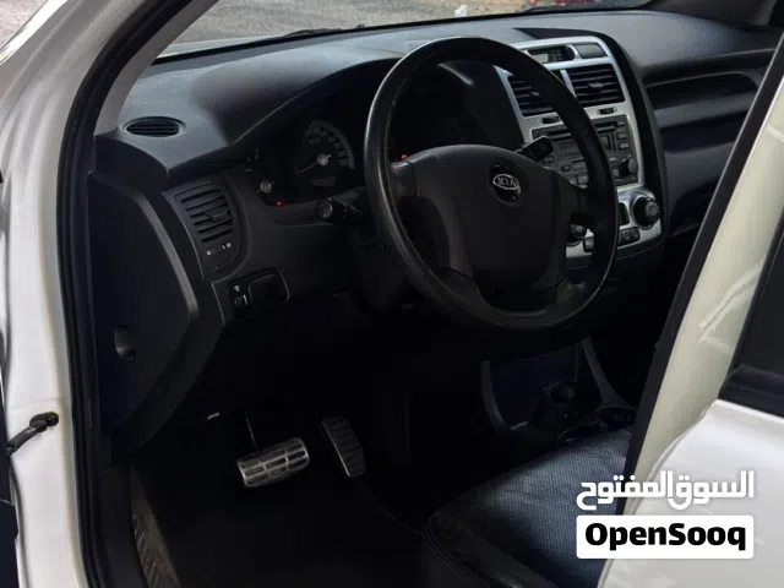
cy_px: 294
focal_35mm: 35
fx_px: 793
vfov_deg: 40.7
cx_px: 392
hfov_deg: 52.6
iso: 125
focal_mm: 6.76
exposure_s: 1/61
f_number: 1.78
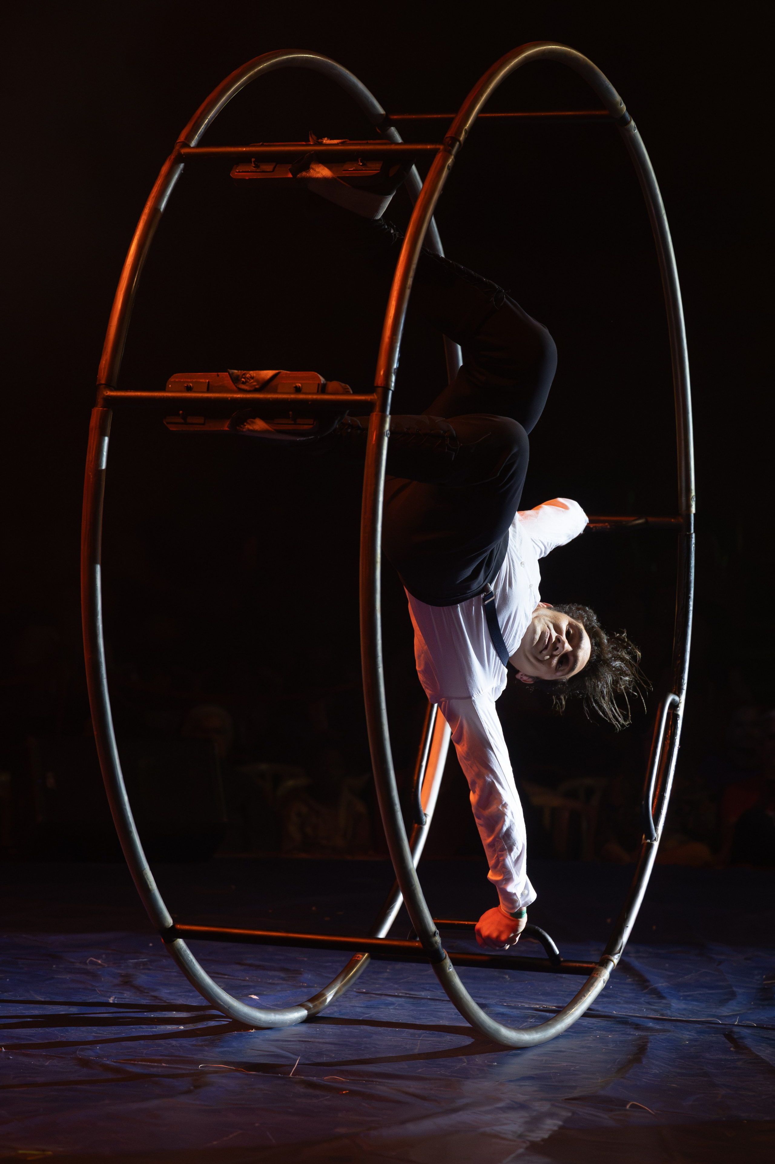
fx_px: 3392
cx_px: 388
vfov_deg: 19.5
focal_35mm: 105
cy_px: 582
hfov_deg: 13.0
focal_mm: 70
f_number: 2.8
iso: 4000
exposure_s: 1/1250
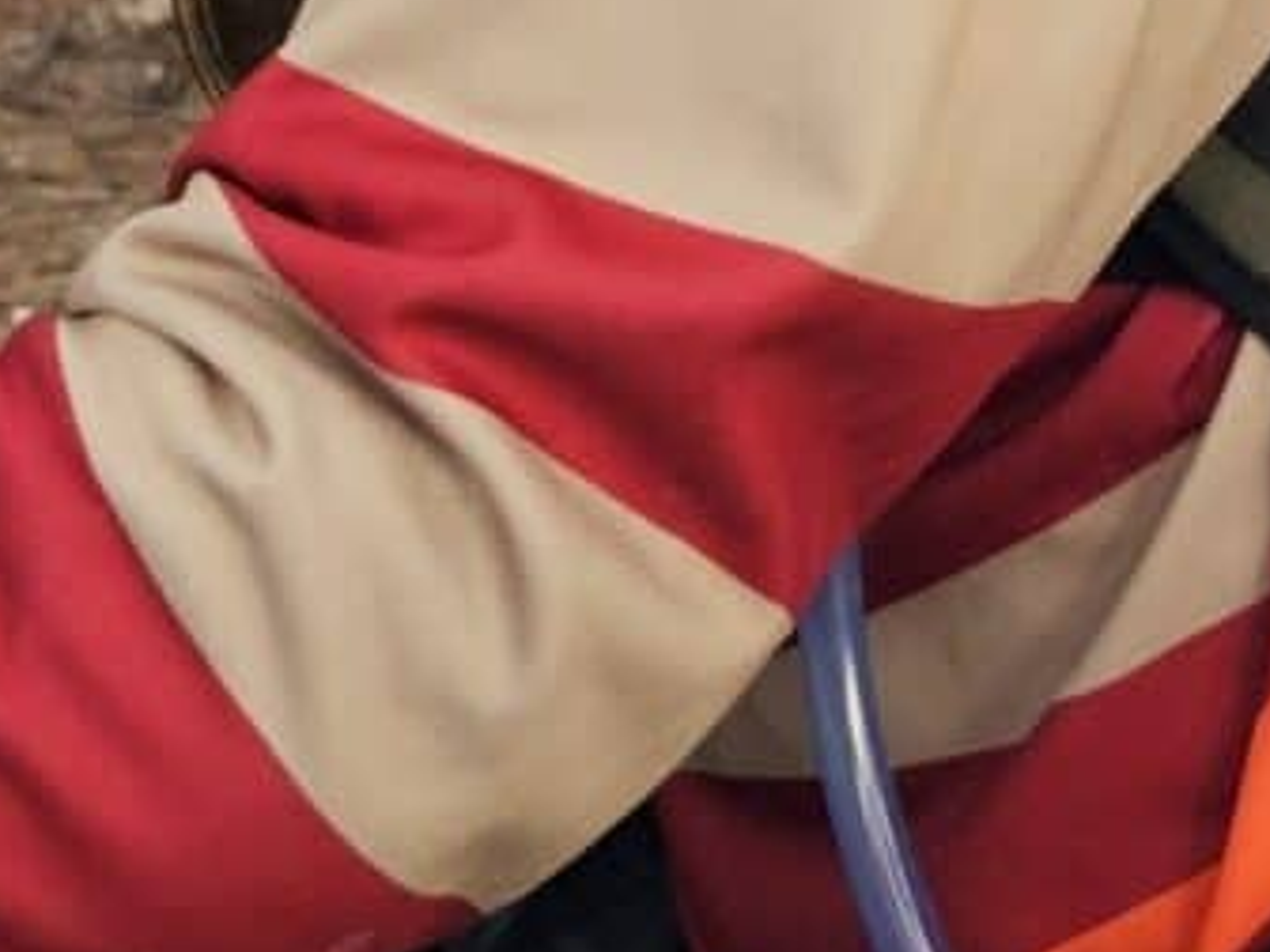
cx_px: 2400
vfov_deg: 8.8
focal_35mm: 140
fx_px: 5136
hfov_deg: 12.6
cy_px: -1844
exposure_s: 1/180
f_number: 1.7
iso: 80
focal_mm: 6.3
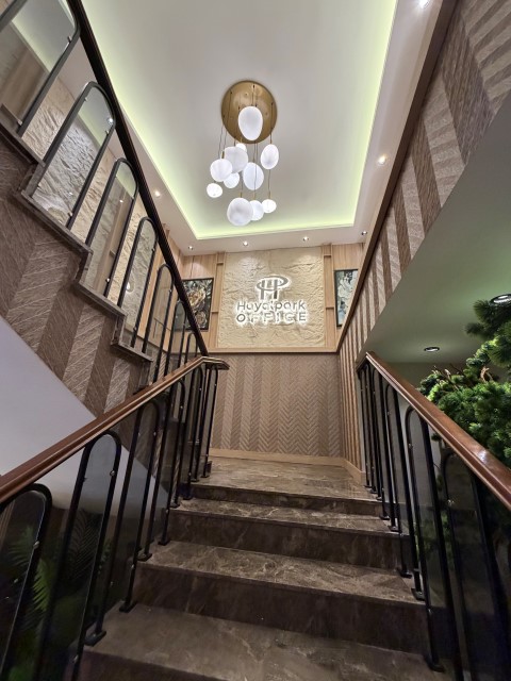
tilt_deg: +22.3
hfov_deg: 85.7
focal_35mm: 14
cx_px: 256
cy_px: 340
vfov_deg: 102.1
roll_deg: -1.2
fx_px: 276
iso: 320
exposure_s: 1/100
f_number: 2.2
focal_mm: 2.22
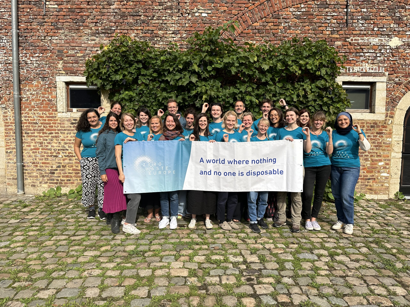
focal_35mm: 24
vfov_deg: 56.8
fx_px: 284
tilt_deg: -3.4
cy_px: 154
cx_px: 205
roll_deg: +0.3
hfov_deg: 71.6
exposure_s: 1/3717
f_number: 1.78
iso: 80
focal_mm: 6.86
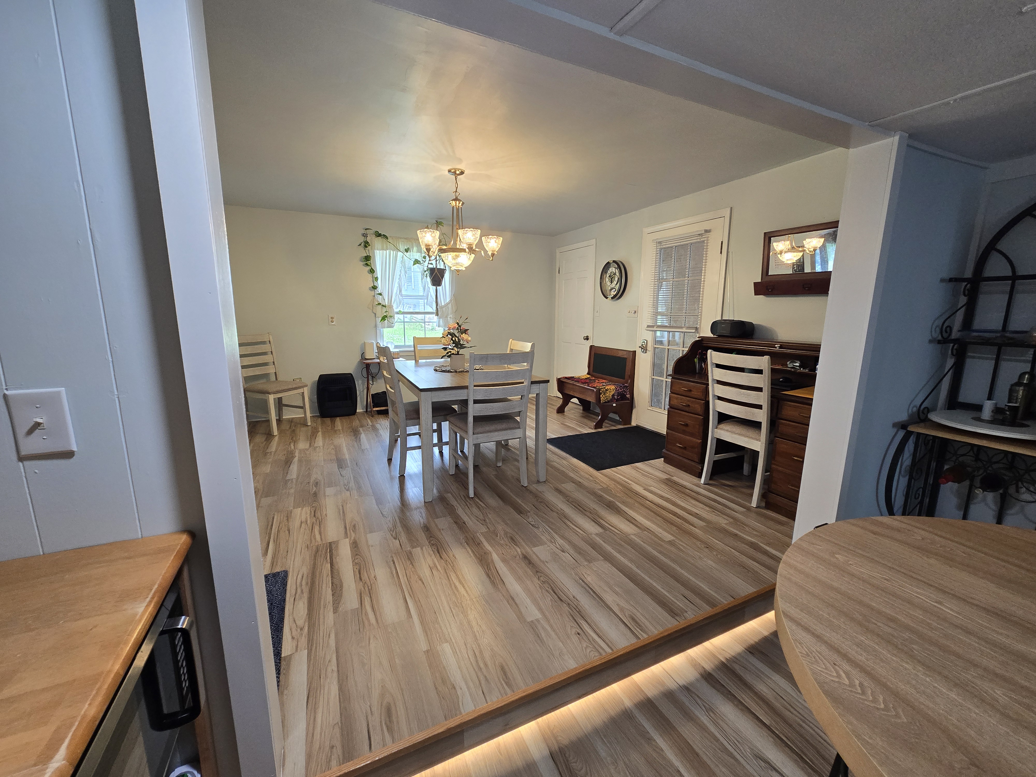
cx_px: 518
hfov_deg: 106.2
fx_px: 389
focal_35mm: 13
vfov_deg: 89.9
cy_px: 388
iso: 200
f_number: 2.2
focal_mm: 2.2
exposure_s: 1/60
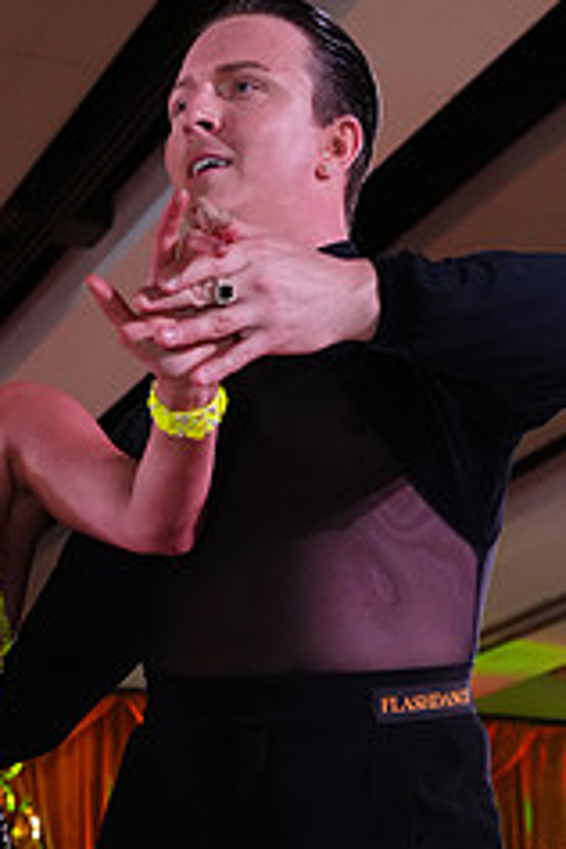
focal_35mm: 93
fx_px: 2193
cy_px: 982
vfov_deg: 20.7
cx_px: 27
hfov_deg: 14.5
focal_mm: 38
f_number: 5.6
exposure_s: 1/250
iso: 3200
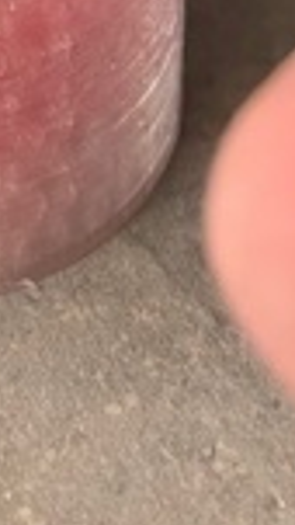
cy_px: -365
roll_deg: +3.0
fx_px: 1668
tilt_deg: -31.8
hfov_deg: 10.0
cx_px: -49
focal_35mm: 120
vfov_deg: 15.7
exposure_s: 1/50
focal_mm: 4.2
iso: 500
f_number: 1.6
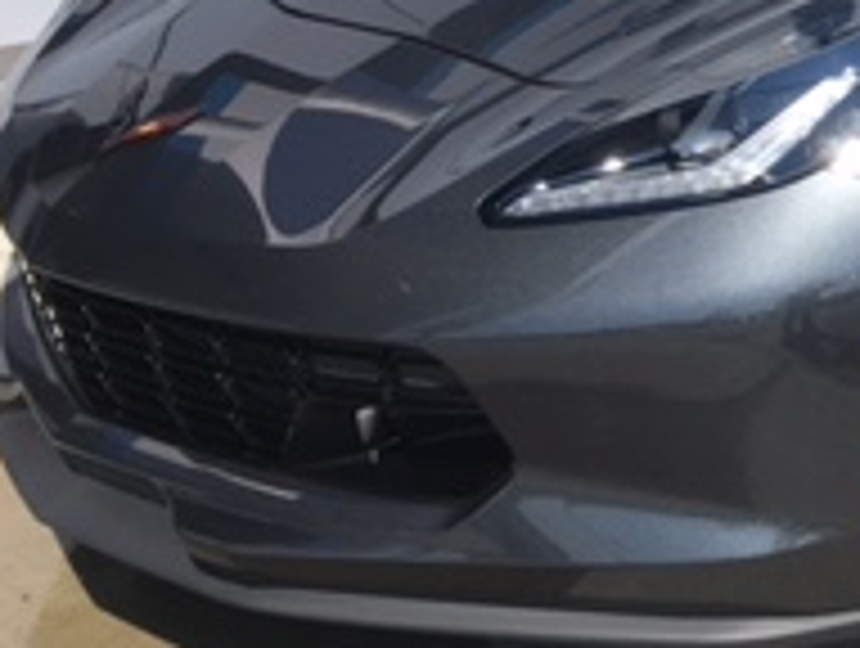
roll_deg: +0.2
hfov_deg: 17.7
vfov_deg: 14.7
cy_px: -171
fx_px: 2414
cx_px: 1351
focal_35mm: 97
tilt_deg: -7.0
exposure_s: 1/1350
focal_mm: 4.15
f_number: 2.2
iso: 25
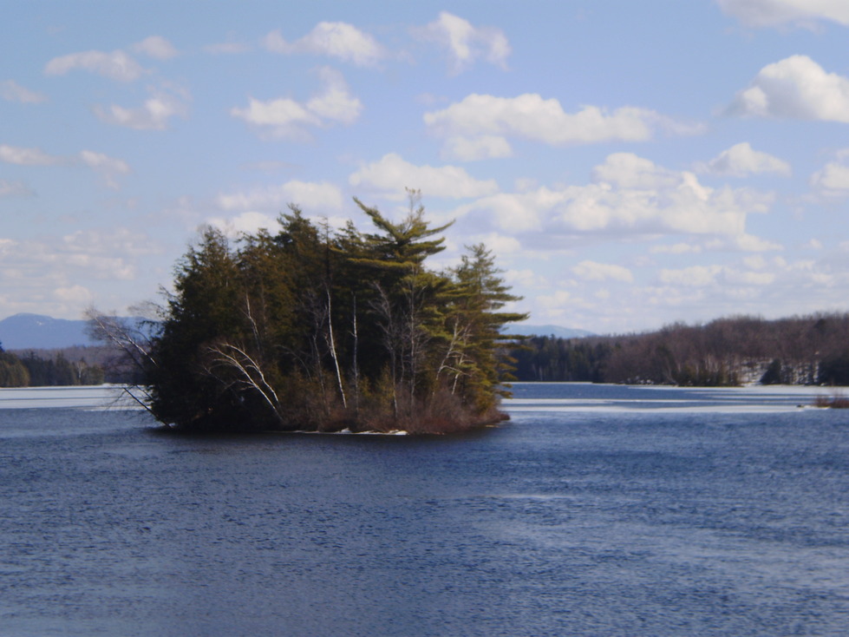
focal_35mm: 98
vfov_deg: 15.1
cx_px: 424
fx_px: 2403
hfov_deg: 20.0
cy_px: 318
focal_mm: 17.3
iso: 64
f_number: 5.7
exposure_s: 1/640
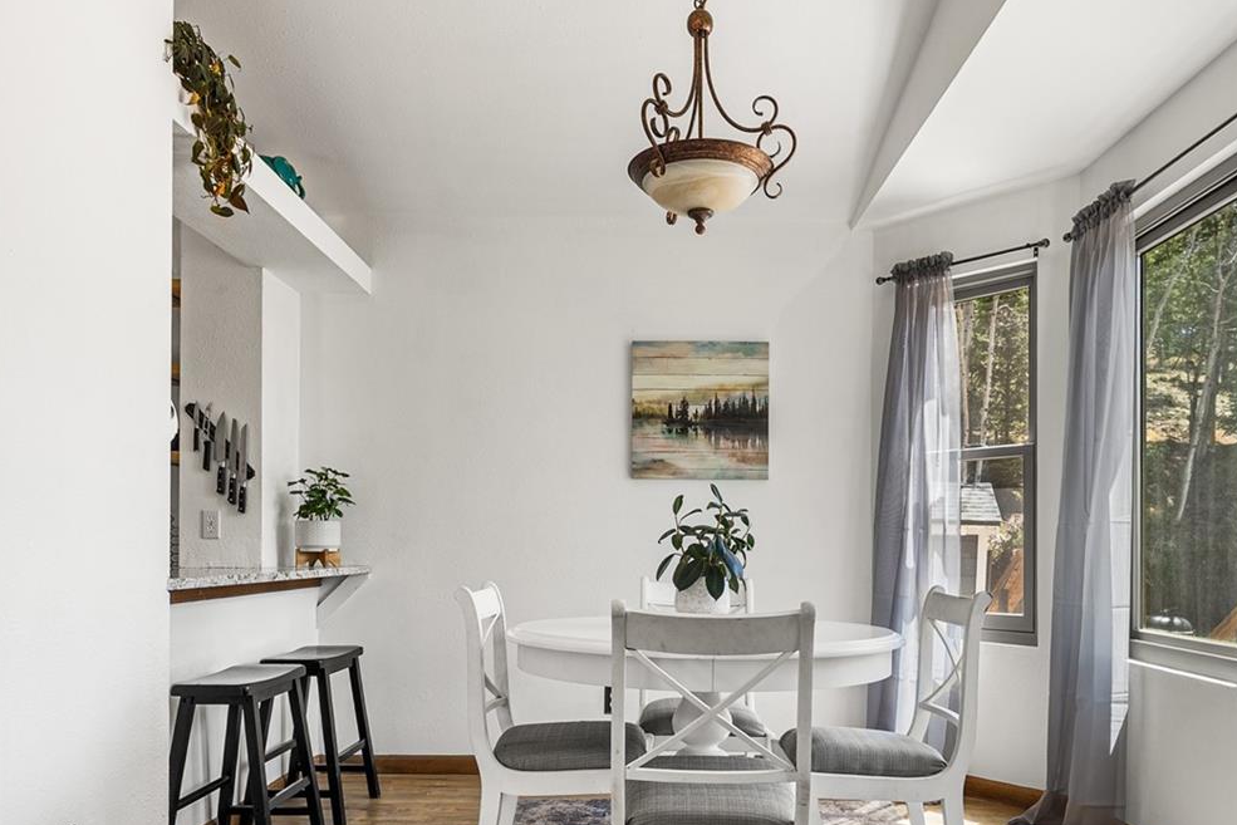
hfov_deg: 69.3
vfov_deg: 48.8
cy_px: 546
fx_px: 893
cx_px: 668
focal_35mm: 26
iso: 200
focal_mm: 16
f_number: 8
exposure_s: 1/2
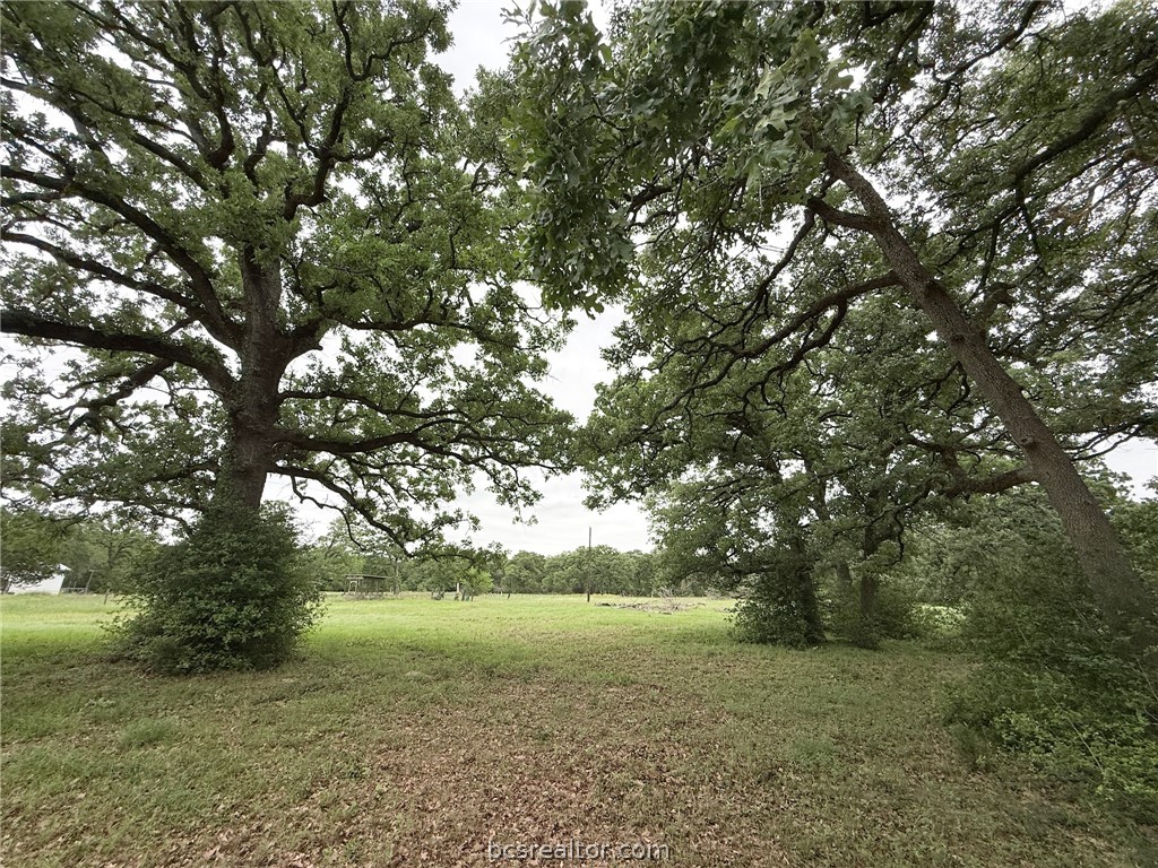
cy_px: 434
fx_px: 468
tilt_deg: +20.4
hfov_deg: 102.1
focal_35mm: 14
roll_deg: -1.0
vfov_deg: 85.7
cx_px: 579
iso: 50
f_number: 2.2
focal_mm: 2.22
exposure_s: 1/585
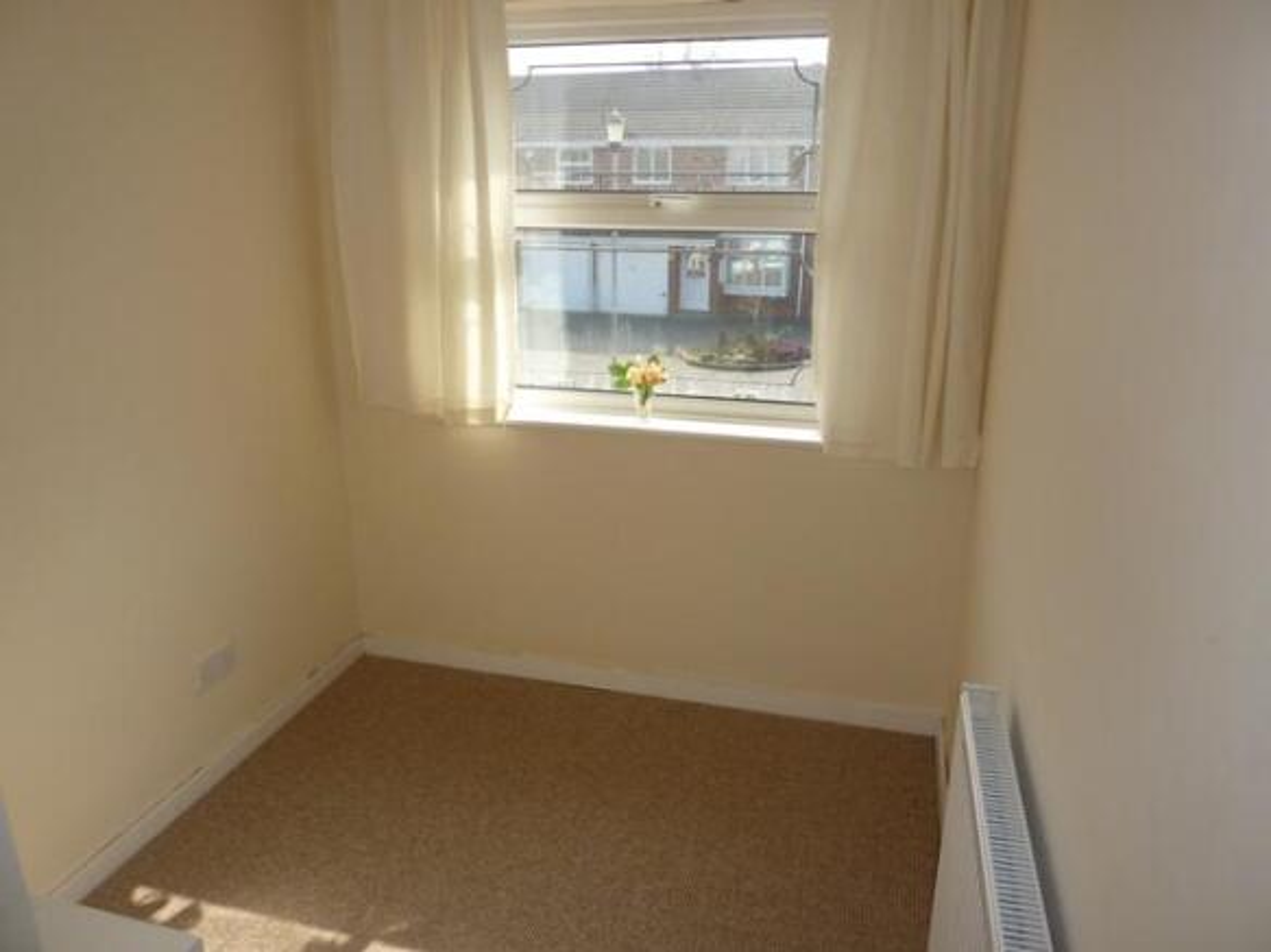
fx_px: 918
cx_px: 636
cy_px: 476
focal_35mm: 25
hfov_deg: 69.4
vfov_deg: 54.9
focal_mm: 4.1
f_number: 4
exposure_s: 1/250
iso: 100
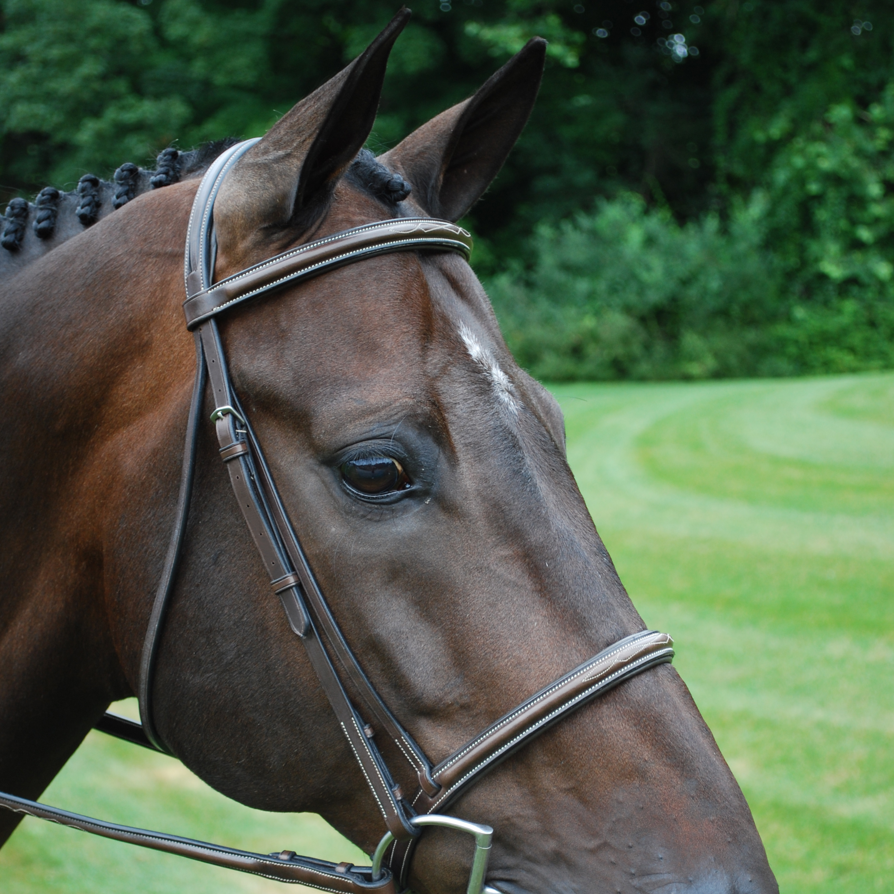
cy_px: 605
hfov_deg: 20.6
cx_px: 447
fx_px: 2454
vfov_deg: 20.6
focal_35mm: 84
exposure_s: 1/60
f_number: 5.3
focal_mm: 44
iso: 200
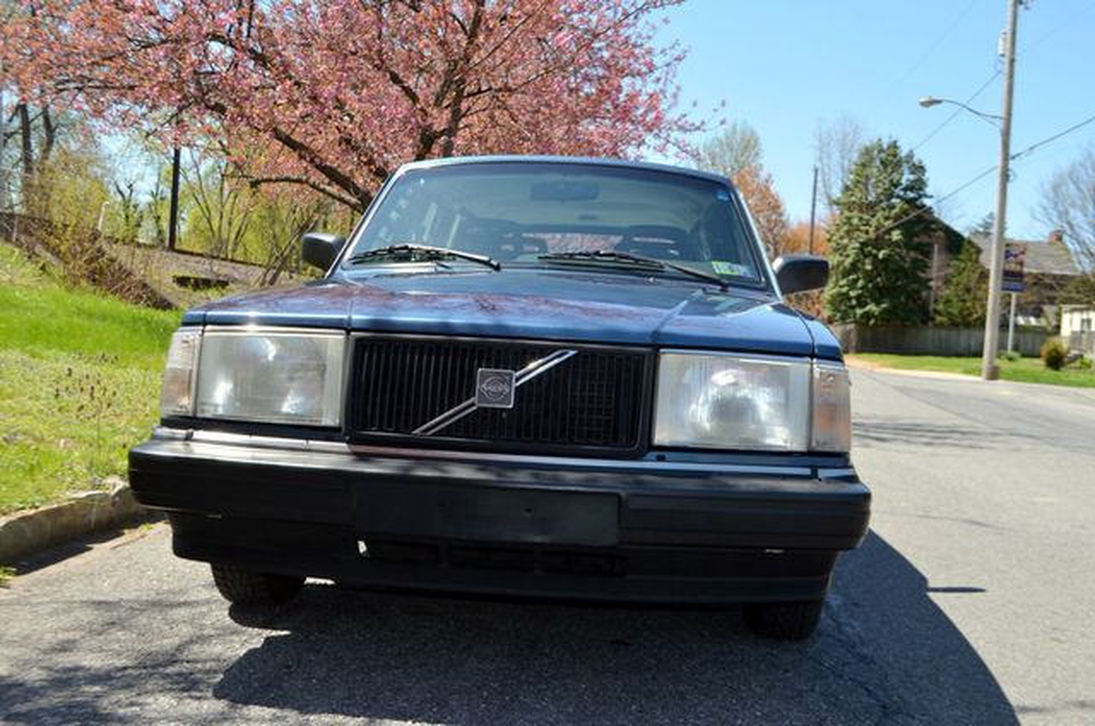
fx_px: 1184
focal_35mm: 39
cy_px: 363
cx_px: 548
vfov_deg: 34.1
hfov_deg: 49.6
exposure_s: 1/200
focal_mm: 26
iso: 100
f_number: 6.3
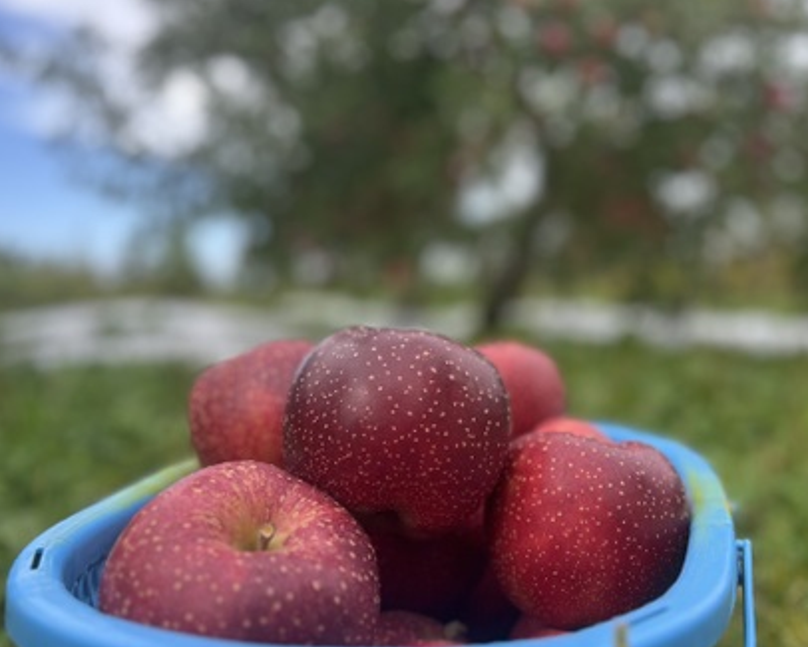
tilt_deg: -0.7
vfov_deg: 48.5
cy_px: 313
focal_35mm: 30
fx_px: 718
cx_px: 462
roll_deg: +0.5
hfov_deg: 58.5
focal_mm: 5.7
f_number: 1.5
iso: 50
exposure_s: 1/974
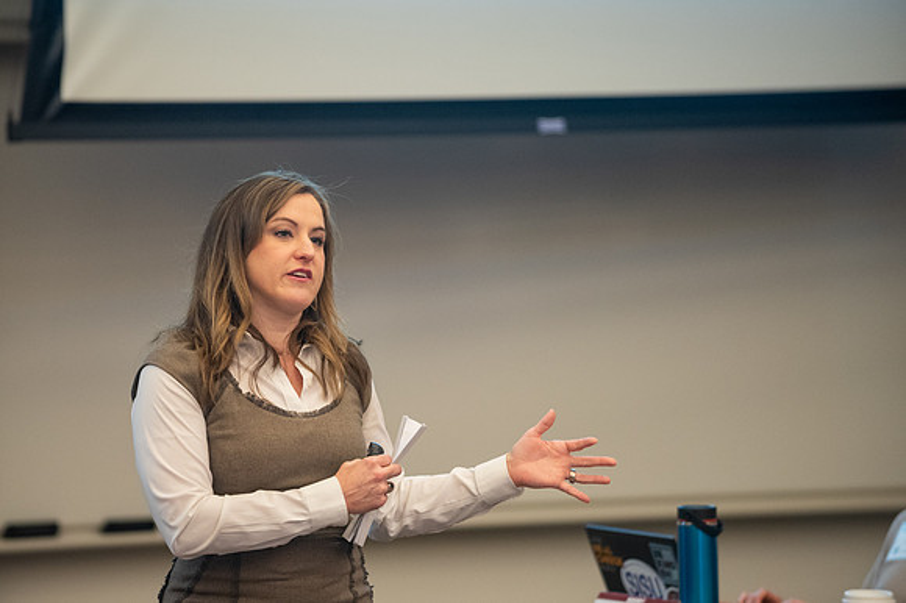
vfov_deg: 6.0
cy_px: 315
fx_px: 5742
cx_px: 412
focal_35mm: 228
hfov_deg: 9.0
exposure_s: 1/160
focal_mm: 200
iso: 2000
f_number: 2.8
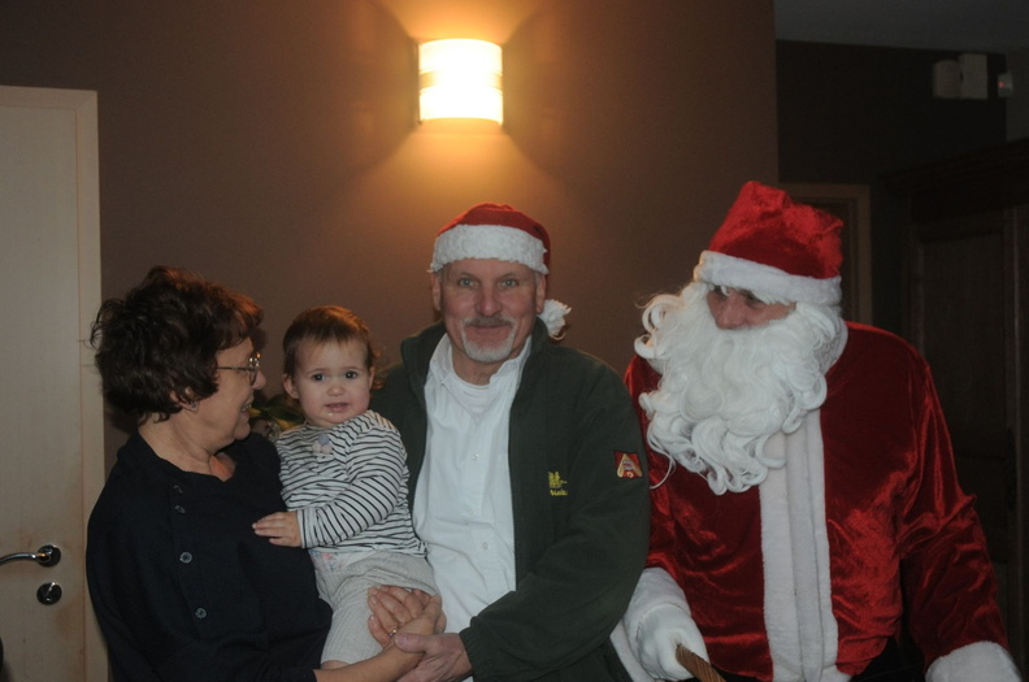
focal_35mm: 38
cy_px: 341
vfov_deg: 35.4
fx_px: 1070
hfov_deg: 51.4
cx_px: 514
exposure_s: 1/60
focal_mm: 25
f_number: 5
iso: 800
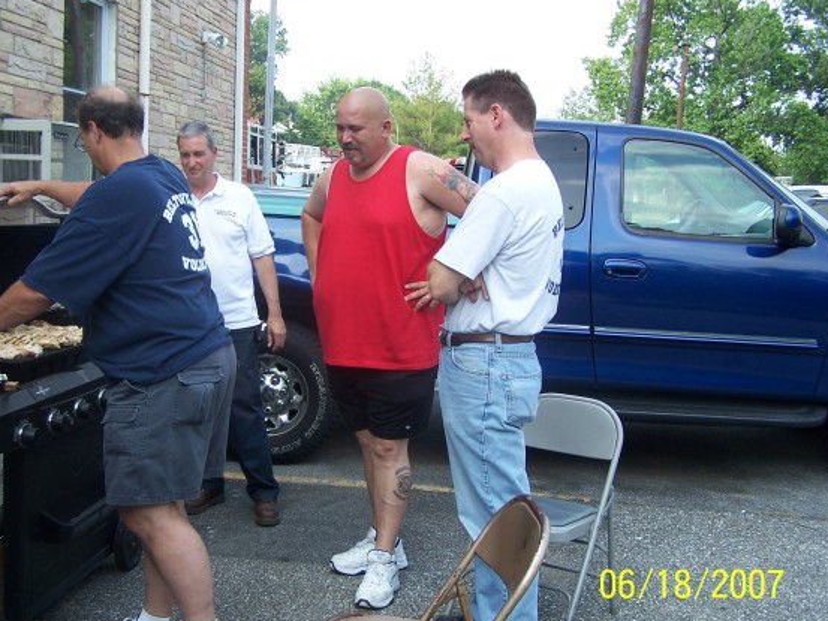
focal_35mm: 44
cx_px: 358
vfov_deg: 32.9
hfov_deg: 42.8
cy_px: 320
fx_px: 1053
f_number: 2.8
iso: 80
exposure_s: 1/350
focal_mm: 6.3
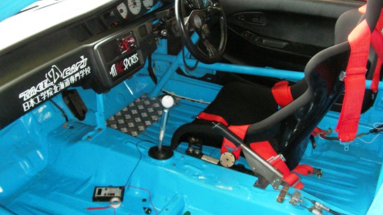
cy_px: 101
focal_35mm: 45
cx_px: 192
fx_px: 457
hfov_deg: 45.5
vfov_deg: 26.5
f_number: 3.5
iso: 300
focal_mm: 6.3
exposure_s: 1/30
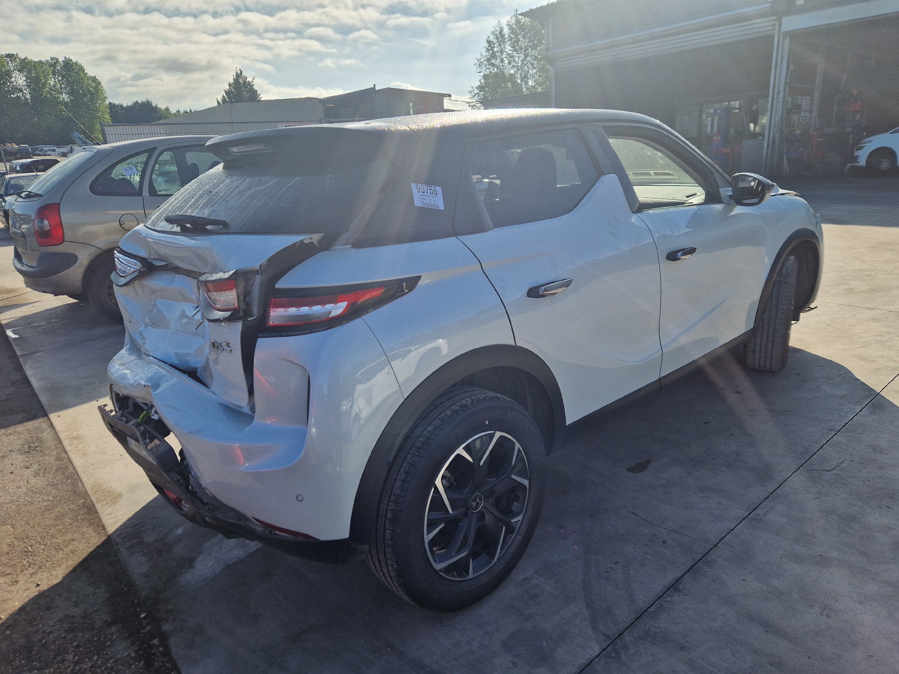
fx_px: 597
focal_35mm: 23
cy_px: 337
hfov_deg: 73.9
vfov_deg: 58.9
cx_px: 450
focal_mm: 5.4
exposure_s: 1/2000
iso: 50
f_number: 1.8
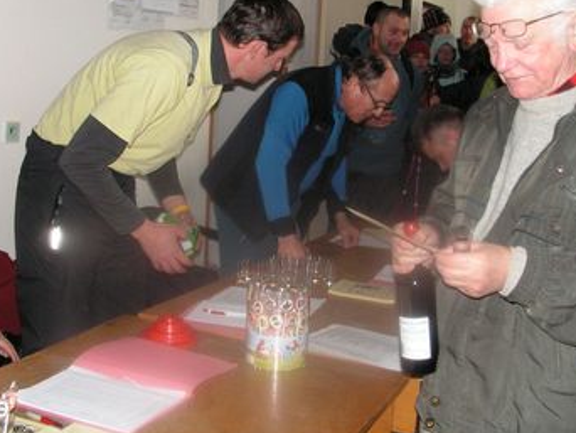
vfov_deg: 29.1
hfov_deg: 38.1
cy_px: 194
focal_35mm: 50
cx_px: 307
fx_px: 833
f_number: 3.2
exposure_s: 1/40
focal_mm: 6.4
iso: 100
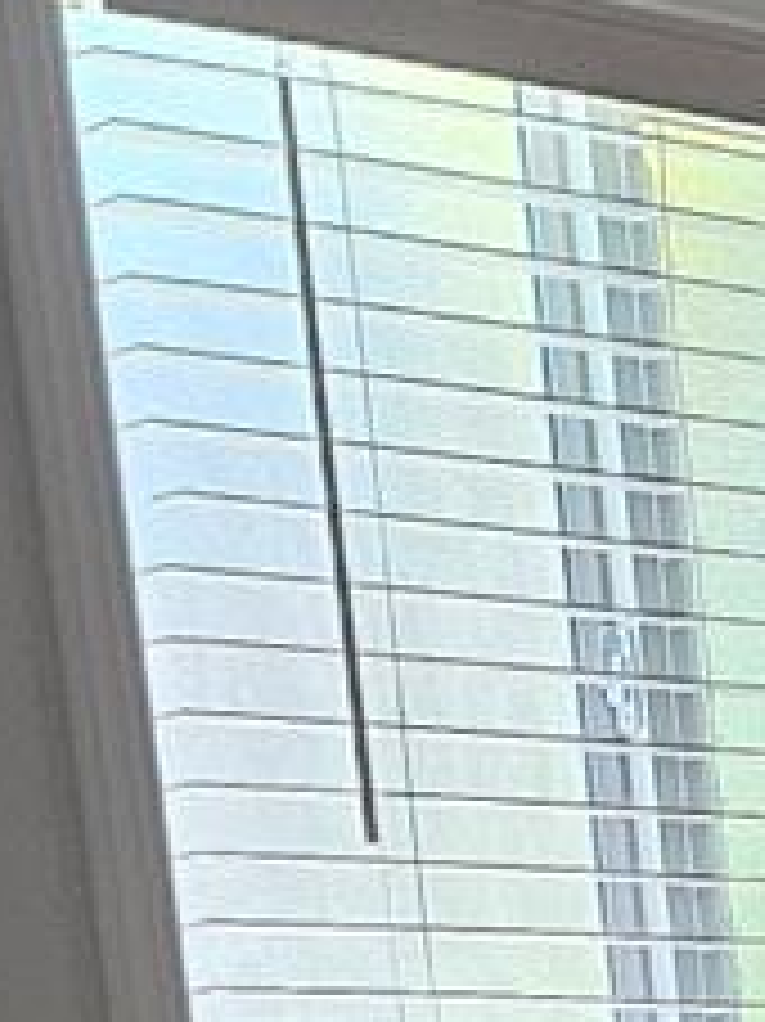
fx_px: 4483
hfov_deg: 8.4
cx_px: 2180
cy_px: 2499
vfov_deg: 10.9
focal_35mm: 152
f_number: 1.8
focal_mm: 5.4
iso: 250
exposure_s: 1/120
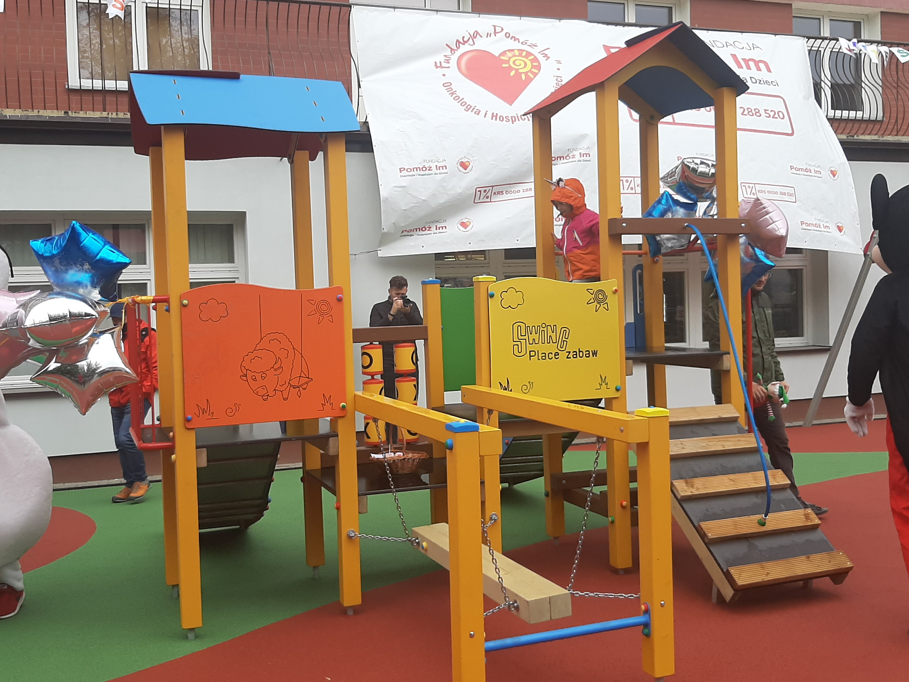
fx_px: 945
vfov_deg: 39.6
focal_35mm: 36
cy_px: 320
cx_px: 434
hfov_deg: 51.3
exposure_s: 1/297
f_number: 1.7
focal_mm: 3.93
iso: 40
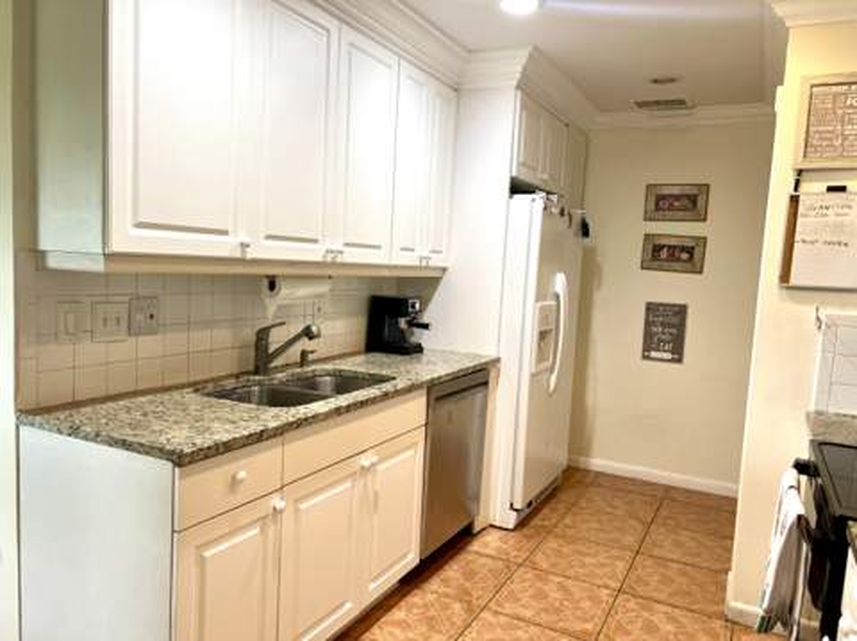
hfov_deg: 67.4
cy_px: 320
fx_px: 643
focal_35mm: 26
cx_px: 428
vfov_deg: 53.0
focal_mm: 5.7
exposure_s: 1/60
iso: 80
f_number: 1.5
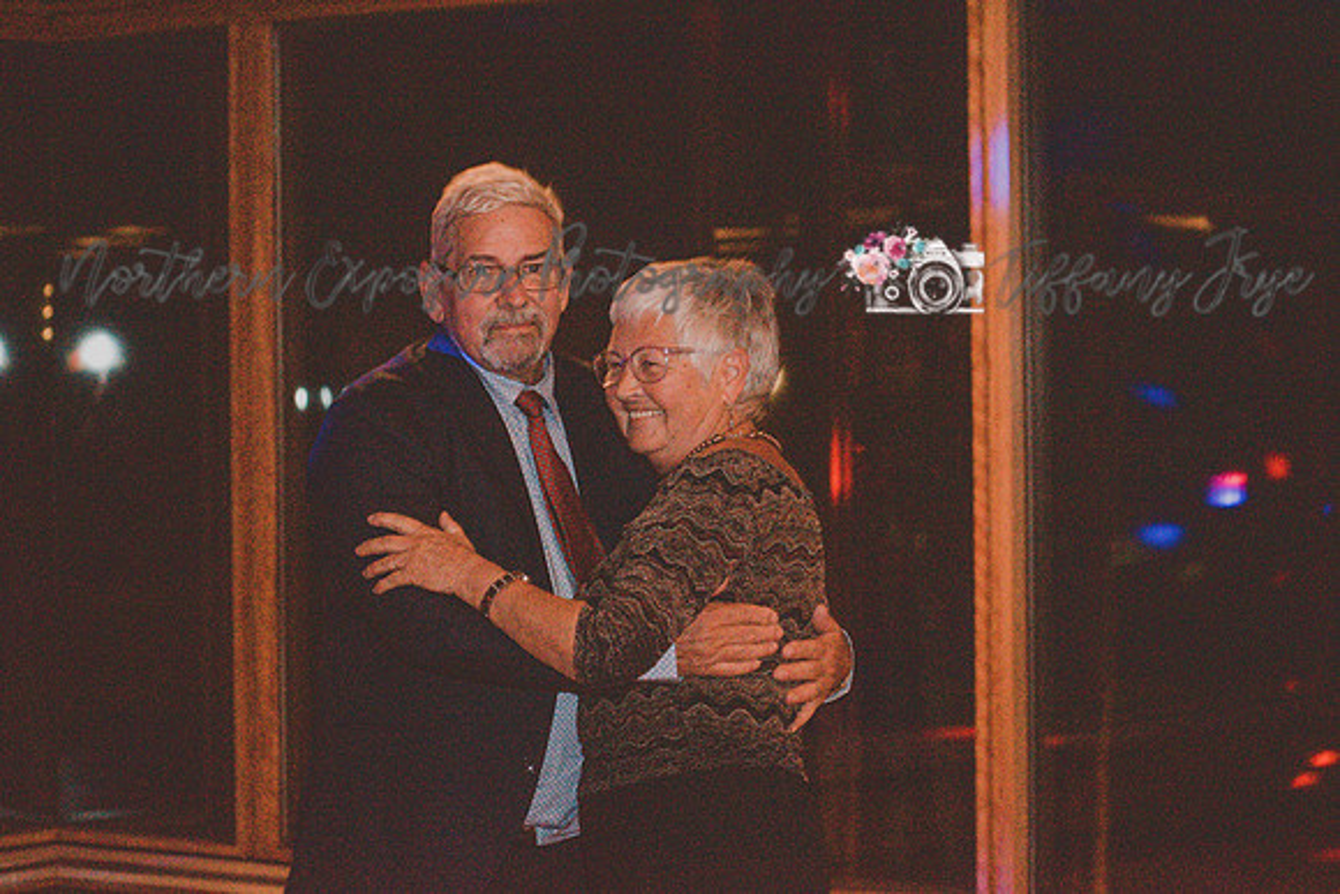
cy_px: 447
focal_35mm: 105
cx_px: 670
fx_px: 3909
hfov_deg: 19.5
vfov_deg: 13.0
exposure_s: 1/60
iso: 6400
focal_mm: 70
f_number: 4.5
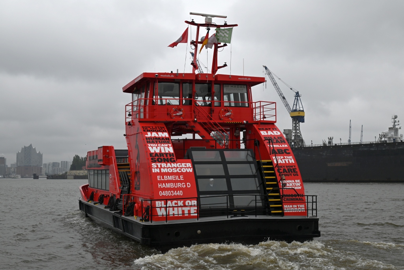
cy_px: 135
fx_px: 539
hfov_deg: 41.1
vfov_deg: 28.1
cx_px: 202
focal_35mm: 48
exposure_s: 1/250
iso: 180
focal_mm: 48
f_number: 5.6
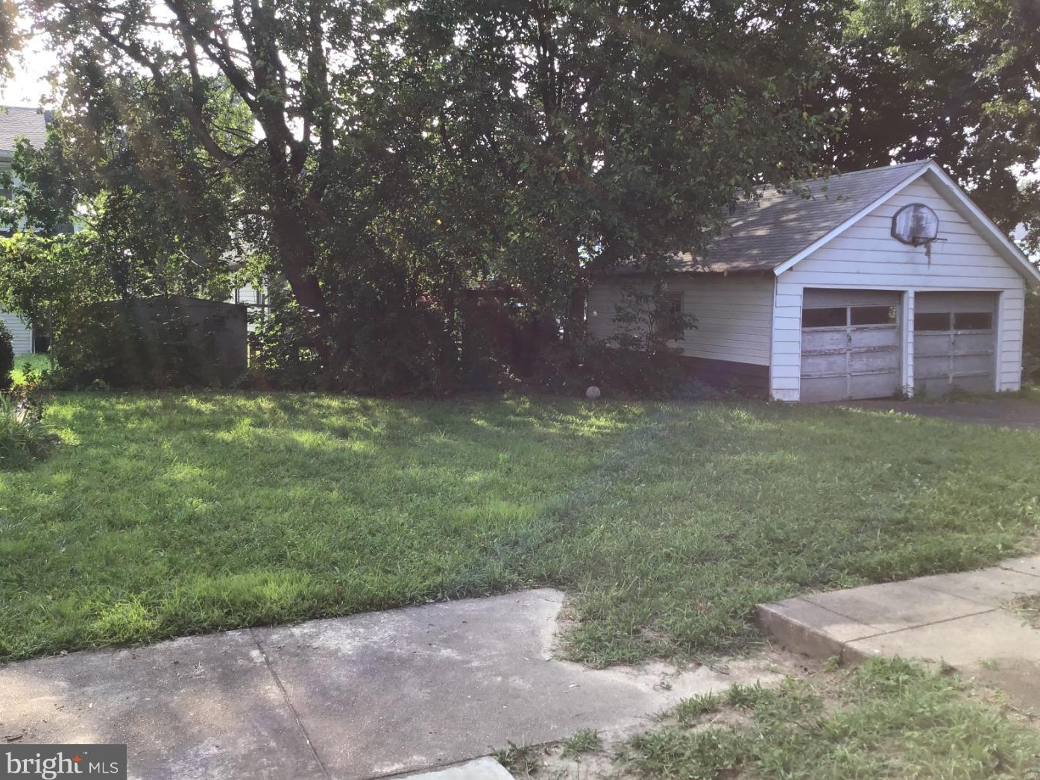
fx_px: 961
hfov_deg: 56.8
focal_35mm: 32
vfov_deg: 44.2
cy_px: 385
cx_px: 533
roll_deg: -1.2
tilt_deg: -5.1
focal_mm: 3.3
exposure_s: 1/176
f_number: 2.4
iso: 25
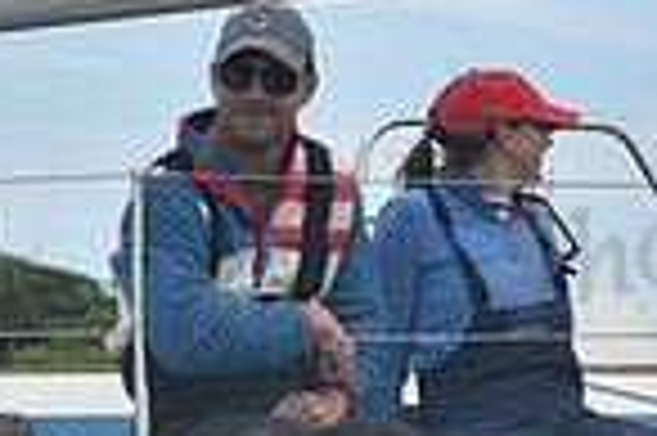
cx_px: 274
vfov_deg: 4.9
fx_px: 5068
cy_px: 501
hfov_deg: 7.4
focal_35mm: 278
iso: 250
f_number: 6.3
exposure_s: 1/1000
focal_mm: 70
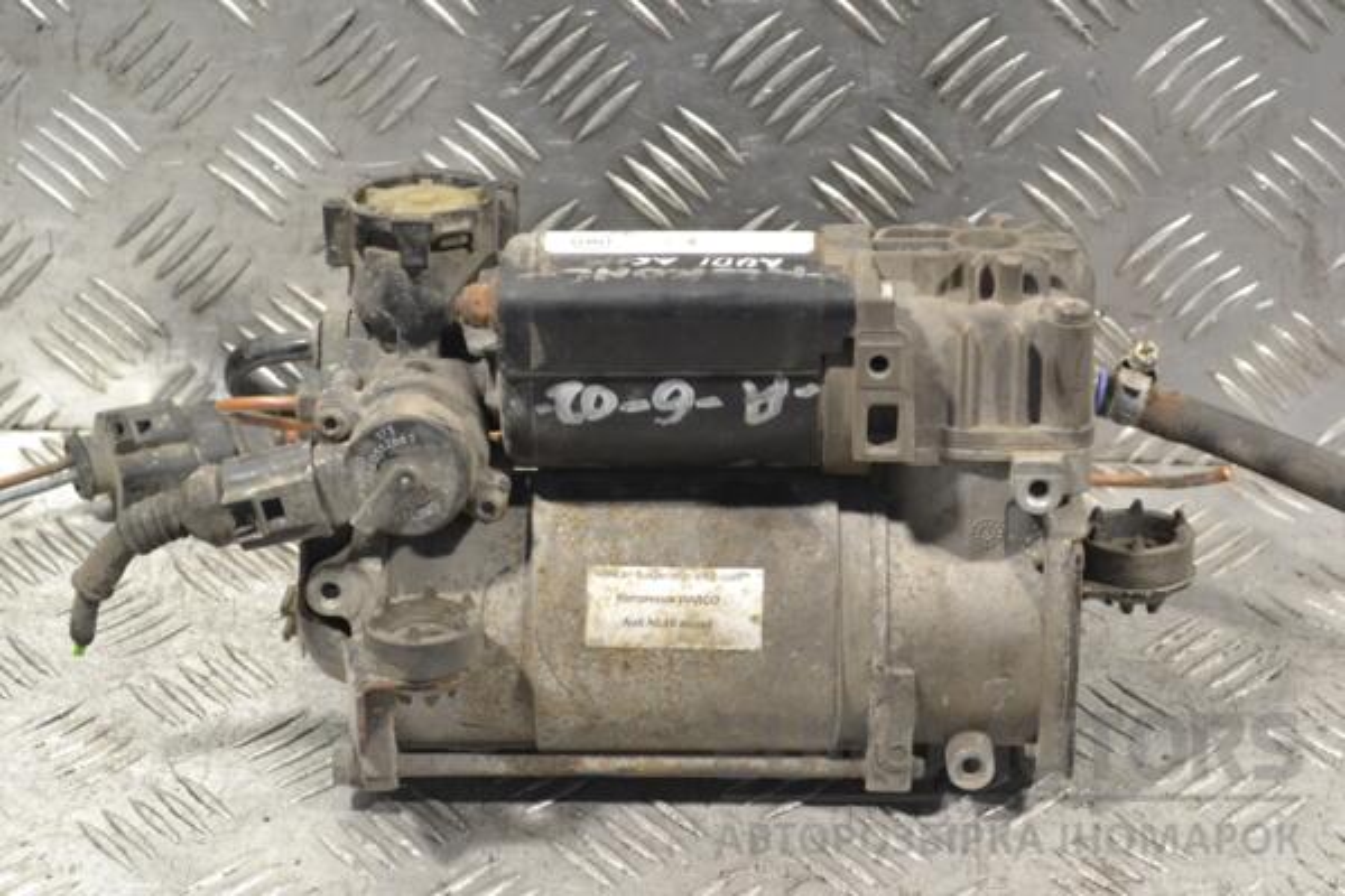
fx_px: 3082
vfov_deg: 16.6
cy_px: 448
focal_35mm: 82
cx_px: 672
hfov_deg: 24.6
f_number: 7.1
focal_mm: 55
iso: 3200
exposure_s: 1/200
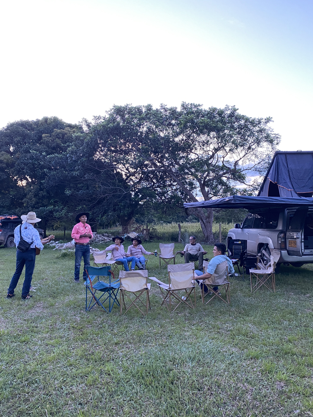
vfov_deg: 67.3
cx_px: 156
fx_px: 313
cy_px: 208
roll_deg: +0.9
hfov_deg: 53.1
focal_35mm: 26
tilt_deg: +4.1
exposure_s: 1/43
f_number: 1.8
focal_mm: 4.25
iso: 500
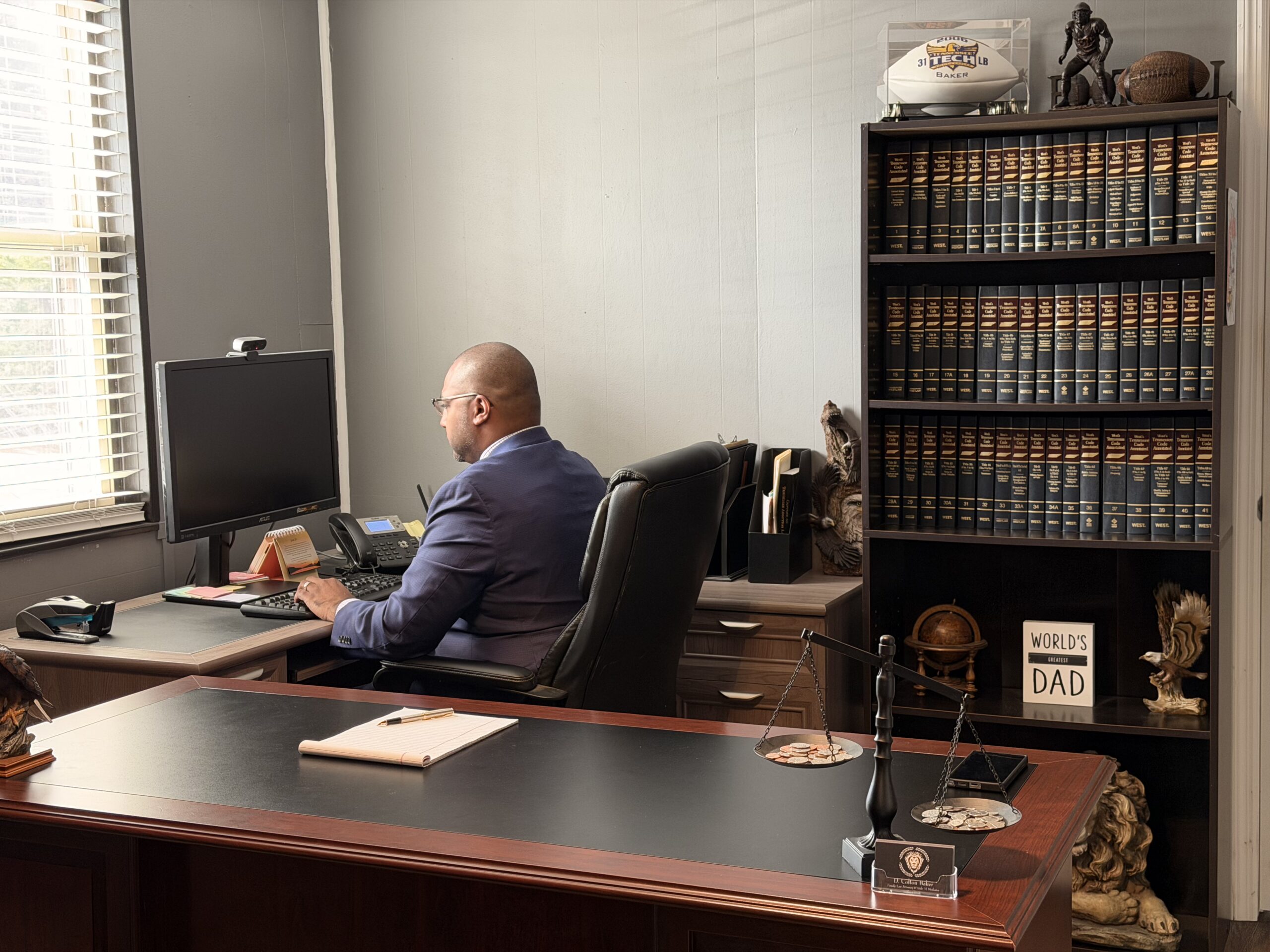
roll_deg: +1.4
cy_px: 476
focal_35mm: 48
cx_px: 635
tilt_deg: -5.5
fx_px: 1761
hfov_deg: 39.7
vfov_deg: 30.3
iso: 160
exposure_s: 1/60
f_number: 1.78
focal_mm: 6.76
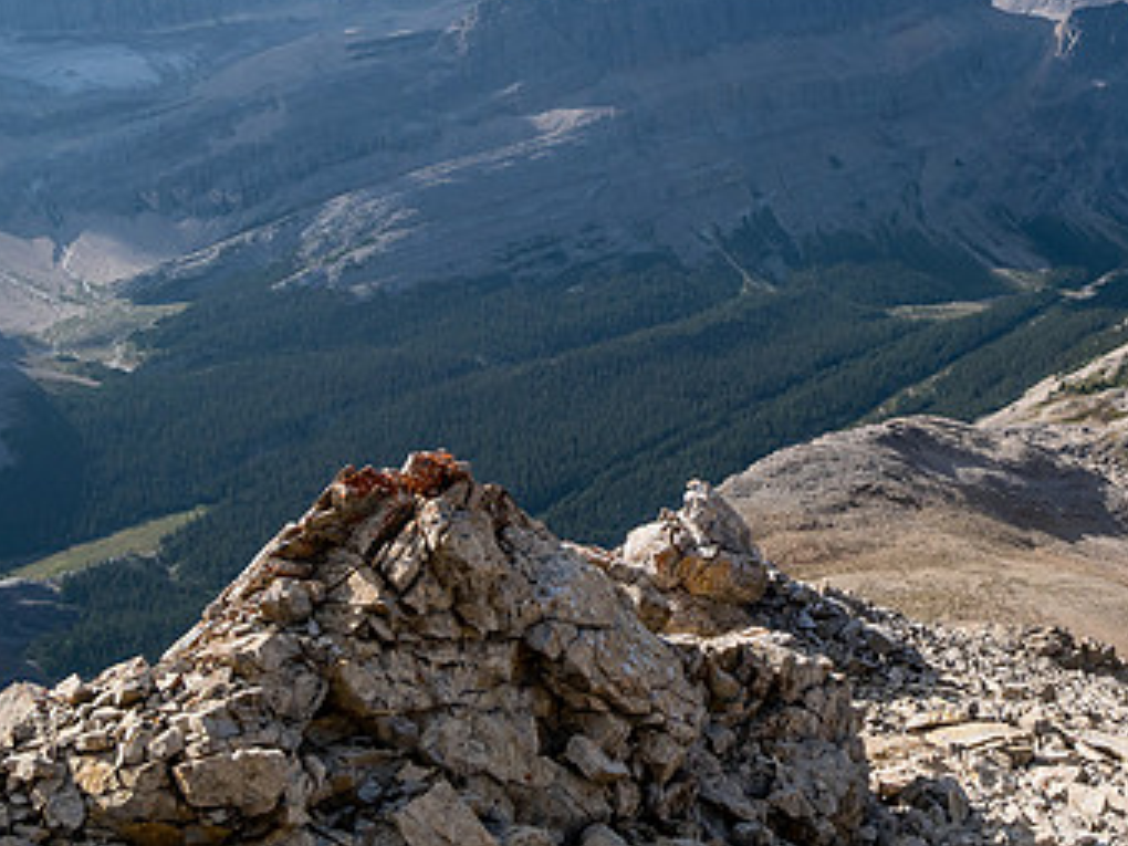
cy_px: 247
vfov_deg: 34.6
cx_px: 856
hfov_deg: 44.2
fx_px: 1336
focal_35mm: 41
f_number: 8
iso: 200
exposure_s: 1/200
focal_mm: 12
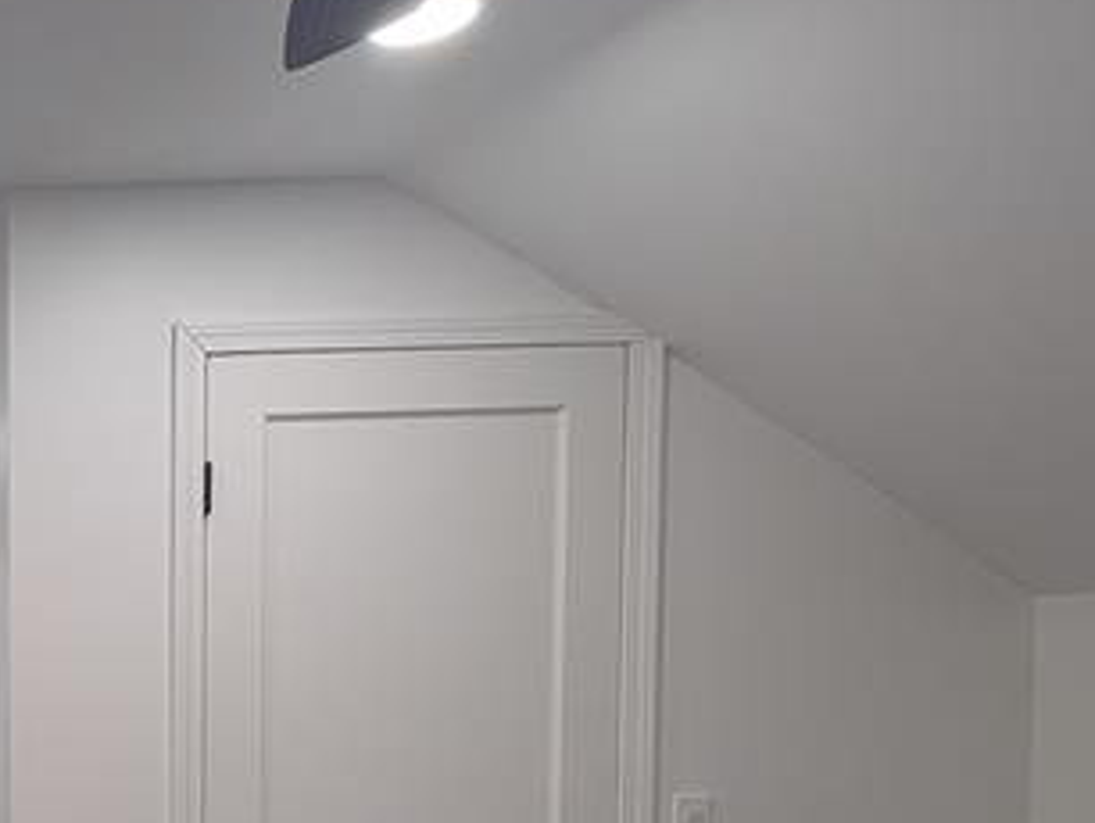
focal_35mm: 40
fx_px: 1266
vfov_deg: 33.3
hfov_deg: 33.6
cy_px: 805
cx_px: -336
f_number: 1.95
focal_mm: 2.23
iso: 39
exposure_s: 1/42.2
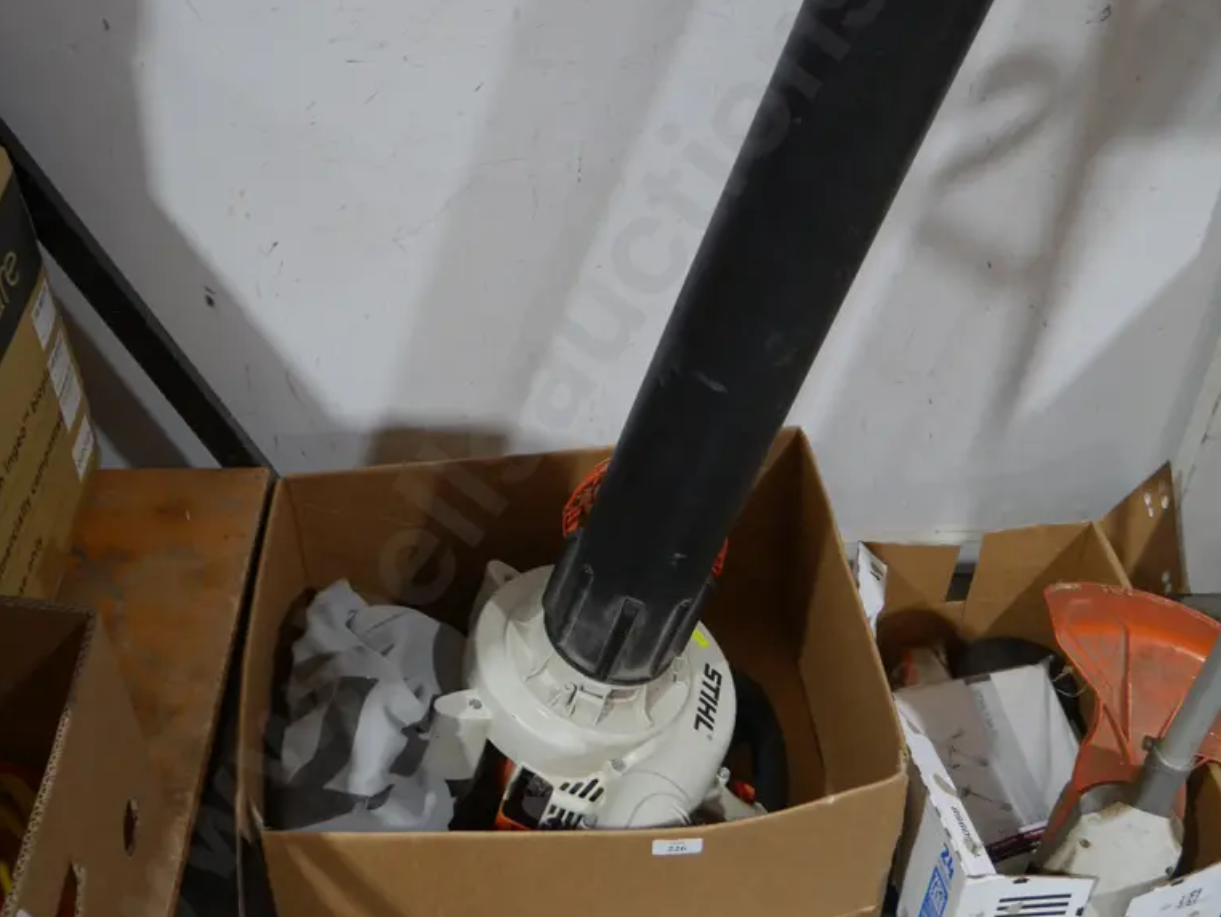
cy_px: 309
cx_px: 607
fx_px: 1517
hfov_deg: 43.8
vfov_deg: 33.3
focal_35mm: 43
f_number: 3.6
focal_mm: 16
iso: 500
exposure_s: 1/60
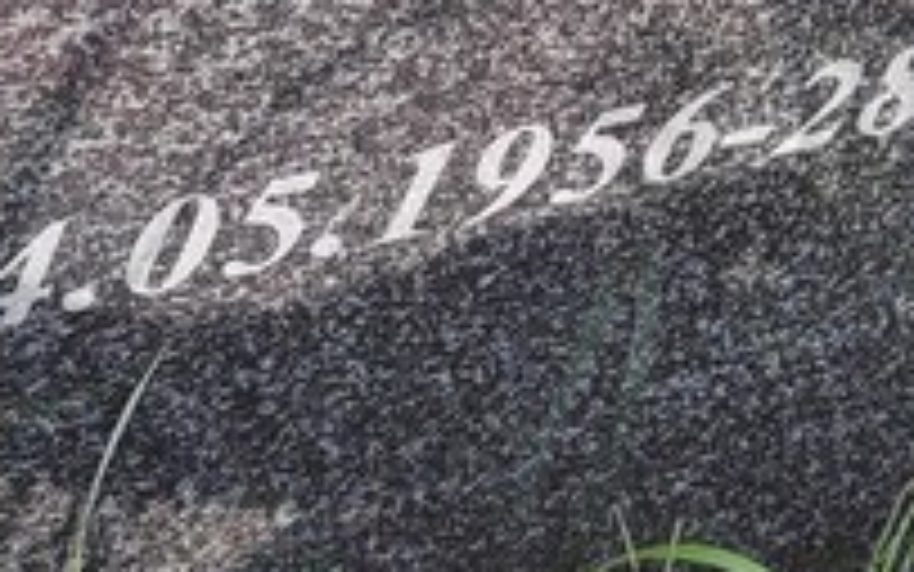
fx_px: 2816
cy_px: -126
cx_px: 946
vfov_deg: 11.4
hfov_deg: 17.9
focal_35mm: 113
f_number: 1.9
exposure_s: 1/230
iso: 100
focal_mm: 5.52
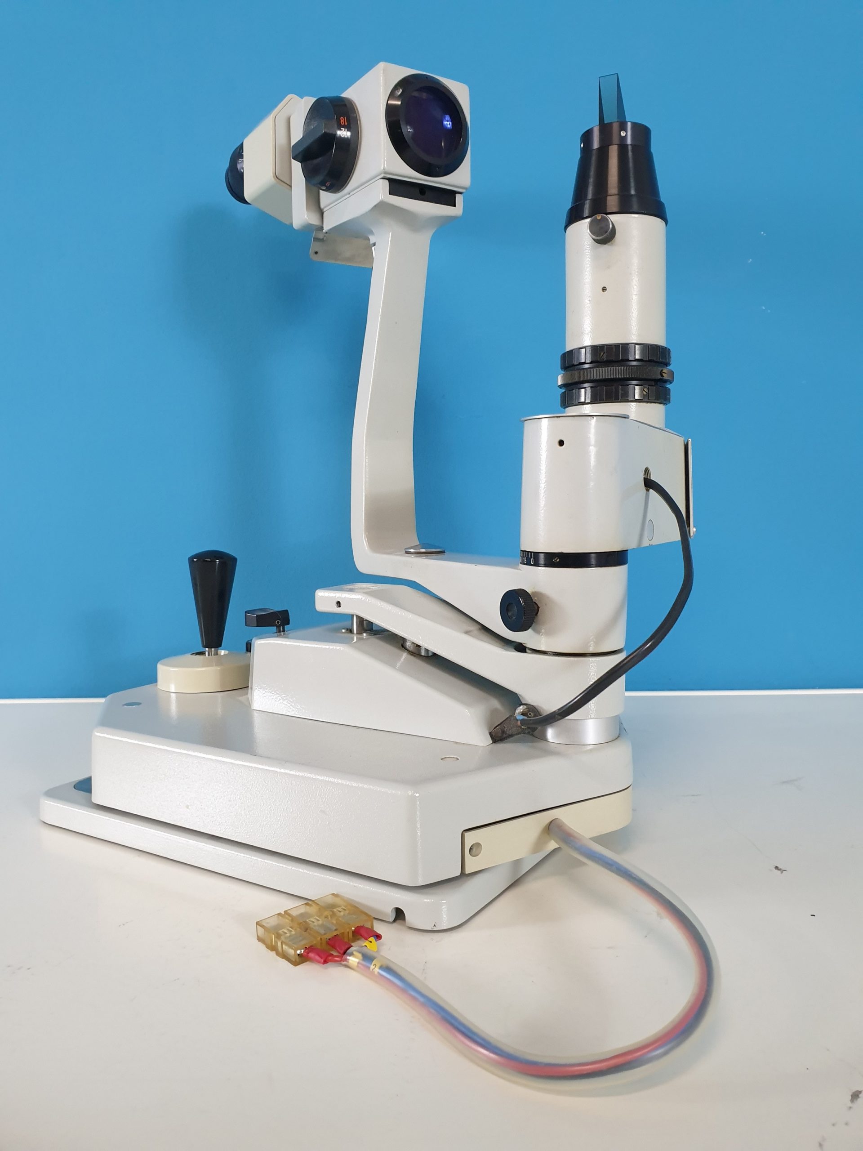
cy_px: 576
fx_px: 864
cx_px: 432
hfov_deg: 53.1
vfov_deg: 67.3
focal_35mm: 26
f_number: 2.4
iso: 320
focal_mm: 4.3
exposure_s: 1/50
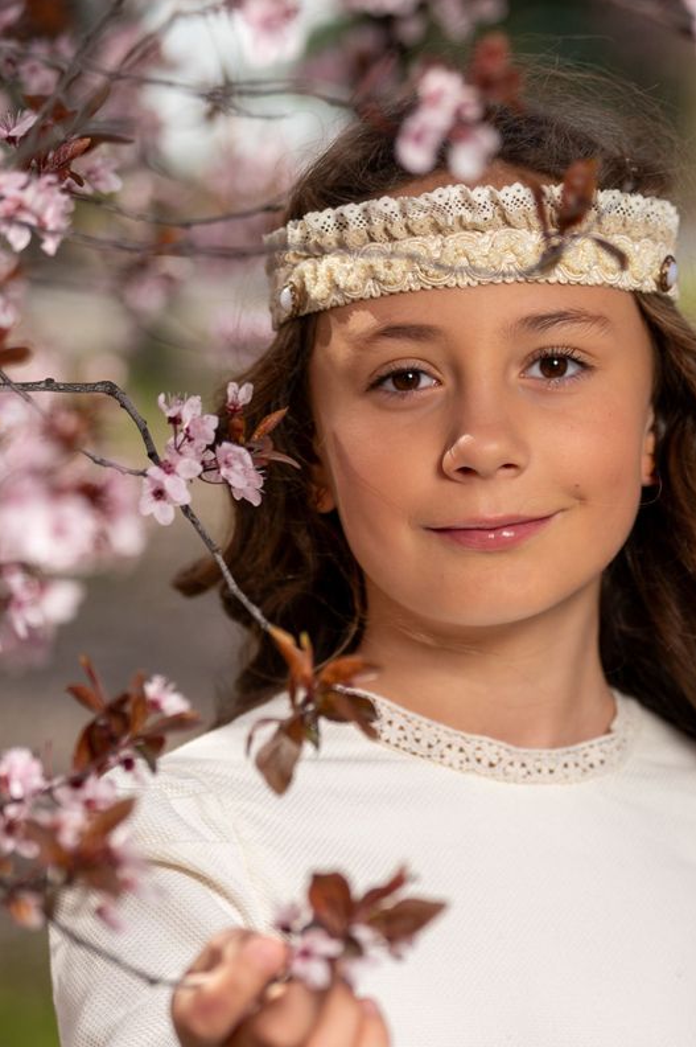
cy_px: 983
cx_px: 523
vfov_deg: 12.1
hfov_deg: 8.1
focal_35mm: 169
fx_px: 4907
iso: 100
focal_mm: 89
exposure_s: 1/200
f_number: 2.8
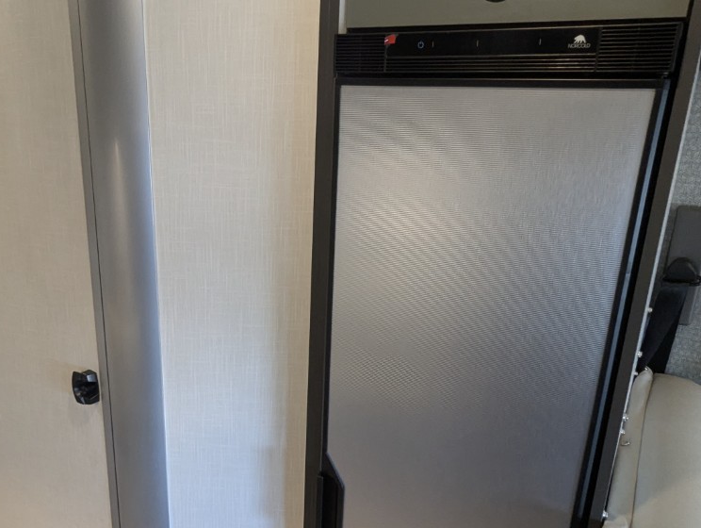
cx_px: 303
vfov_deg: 46.7
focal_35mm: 30
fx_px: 608
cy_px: 314
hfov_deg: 59.7
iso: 404
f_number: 2.2
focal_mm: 2.35
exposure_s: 1/96.3
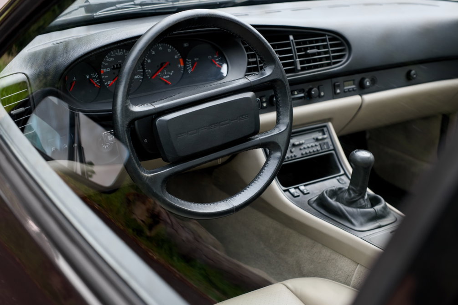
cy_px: 153
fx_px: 649
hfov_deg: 38.9
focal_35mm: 51
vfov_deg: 26.5
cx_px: 226
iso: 400
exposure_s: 1/125
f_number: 5.6
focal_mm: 50
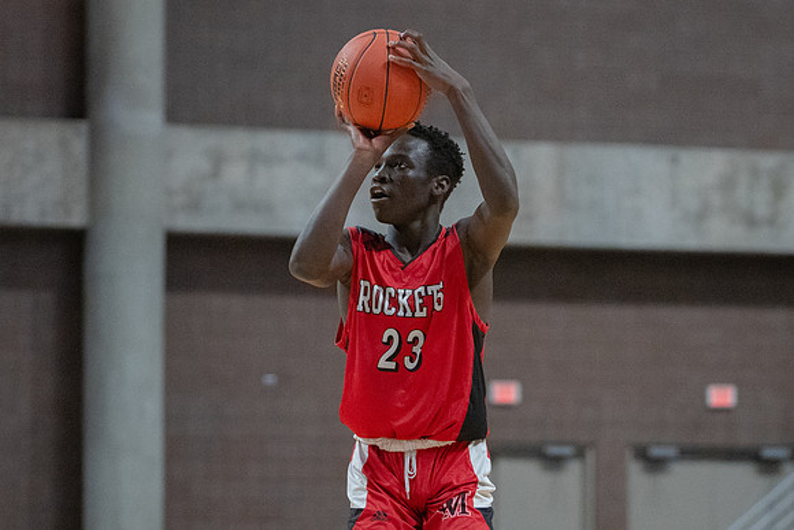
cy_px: 222
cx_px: 387
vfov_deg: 6.0
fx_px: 5045
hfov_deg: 9.0
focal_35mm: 229
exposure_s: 1/1000
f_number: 4
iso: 12800
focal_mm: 144
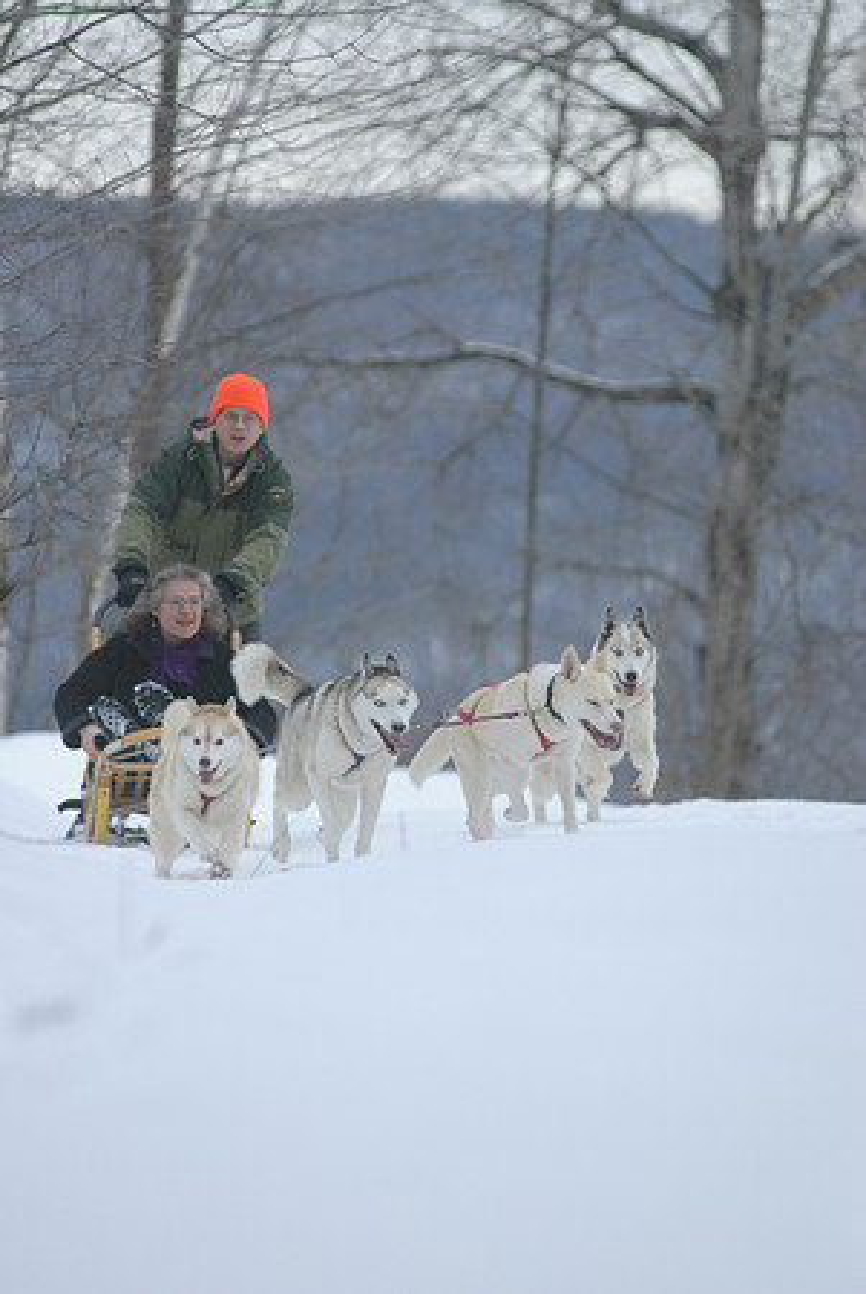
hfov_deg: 4.6
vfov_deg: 6.9
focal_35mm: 300
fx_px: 10799
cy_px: 647
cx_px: 433
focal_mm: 200
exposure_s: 1/200
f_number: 3.5
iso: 500
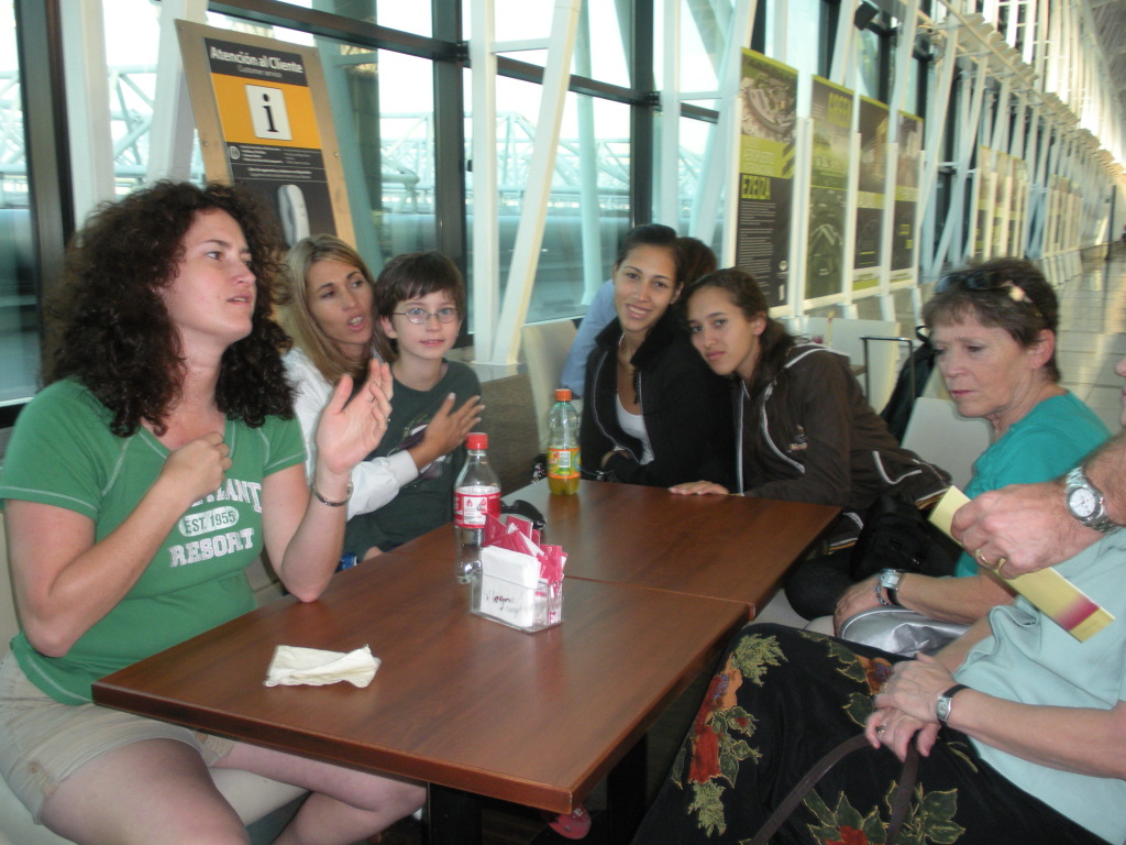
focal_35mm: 36
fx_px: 1171
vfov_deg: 39.7
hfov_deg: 51.4
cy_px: 422
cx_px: 563
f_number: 3.5
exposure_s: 1/67.6
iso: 157
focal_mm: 6.3
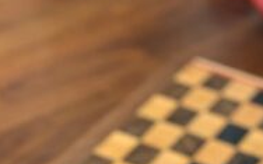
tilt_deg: -52.6
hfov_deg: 23.5
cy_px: 376
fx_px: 630
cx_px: 155
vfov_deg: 12.2
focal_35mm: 88
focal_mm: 5.96
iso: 200
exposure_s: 1/50
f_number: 1.6
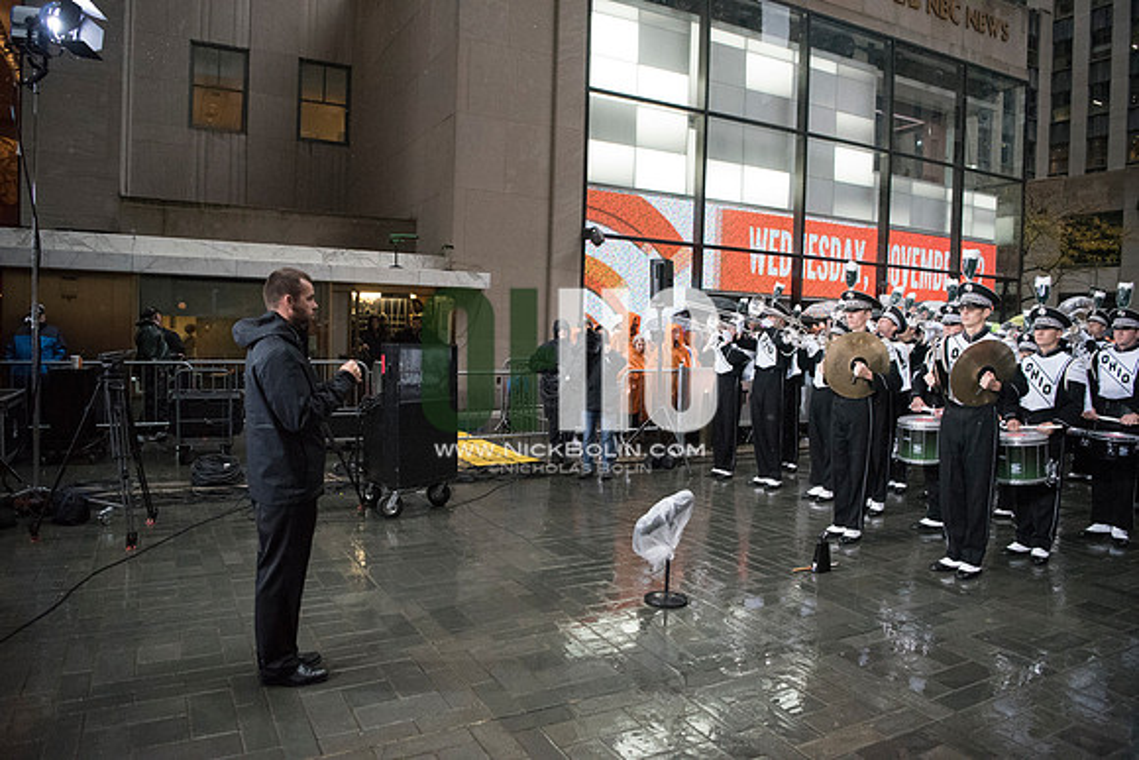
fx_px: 759
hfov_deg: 73.7
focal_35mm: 24
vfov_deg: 53.2
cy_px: 380
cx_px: 570
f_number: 2.8
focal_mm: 24
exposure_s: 1/2500
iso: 10000
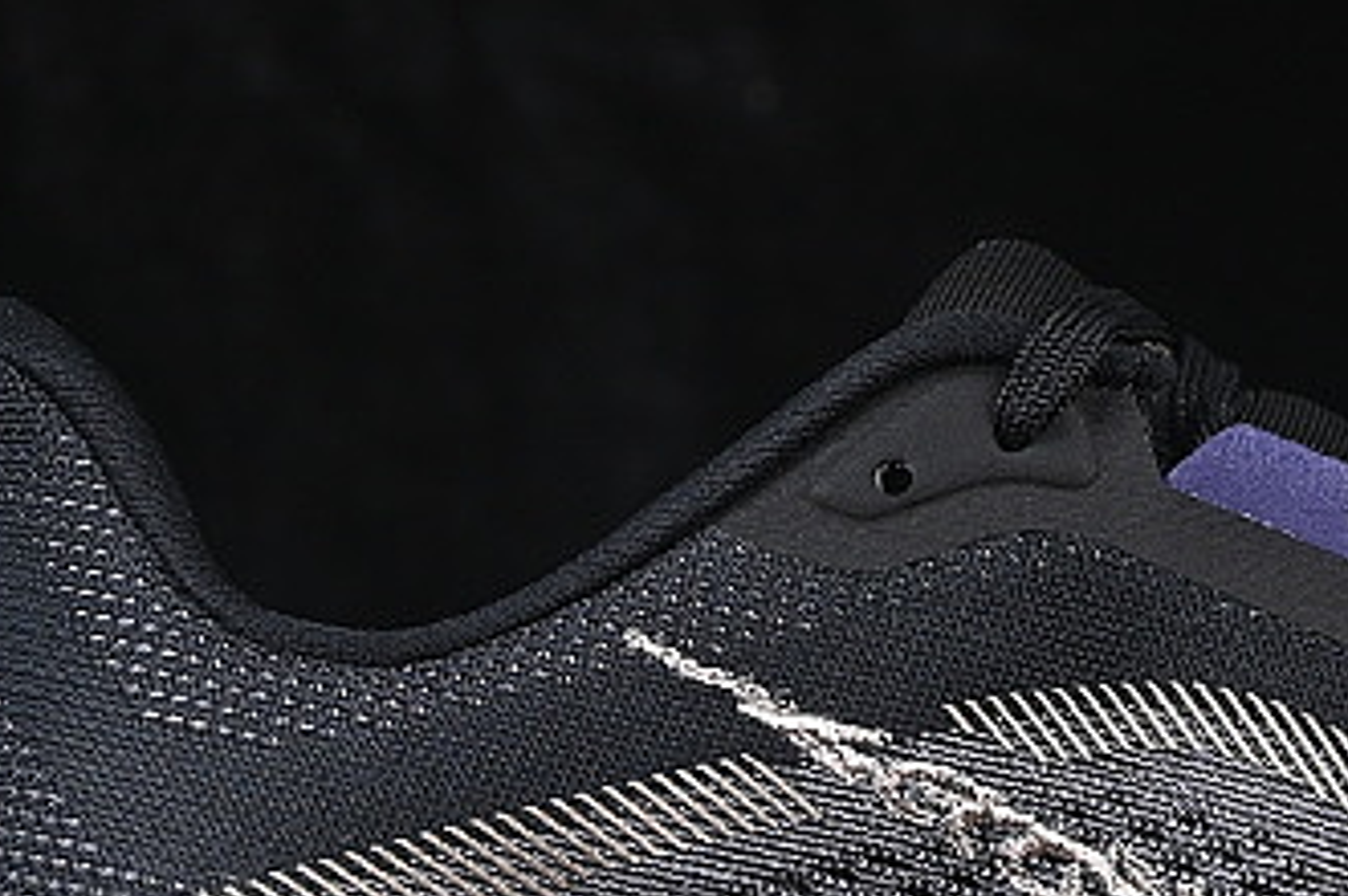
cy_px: 672
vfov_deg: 5.6
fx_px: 9165
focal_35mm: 245
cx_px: 1291
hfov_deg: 8.4
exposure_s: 1/60
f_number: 6.3
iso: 160
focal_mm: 50
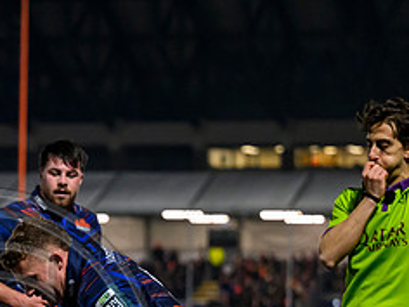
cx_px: -88
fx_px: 2907
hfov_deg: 8.0
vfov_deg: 6.0
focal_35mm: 246
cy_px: 366
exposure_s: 1/1250
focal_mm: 92
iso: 5000
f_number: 3.2
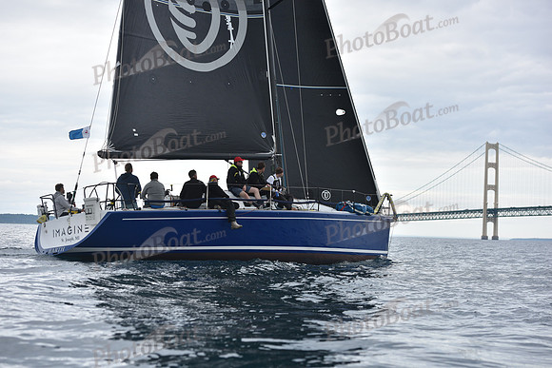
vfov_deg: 19.5
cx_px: 276
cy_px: 184
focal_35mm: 70
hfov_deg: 28.8
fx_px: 1074
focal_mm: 70
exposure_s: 1/800
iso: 250
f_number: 4.5
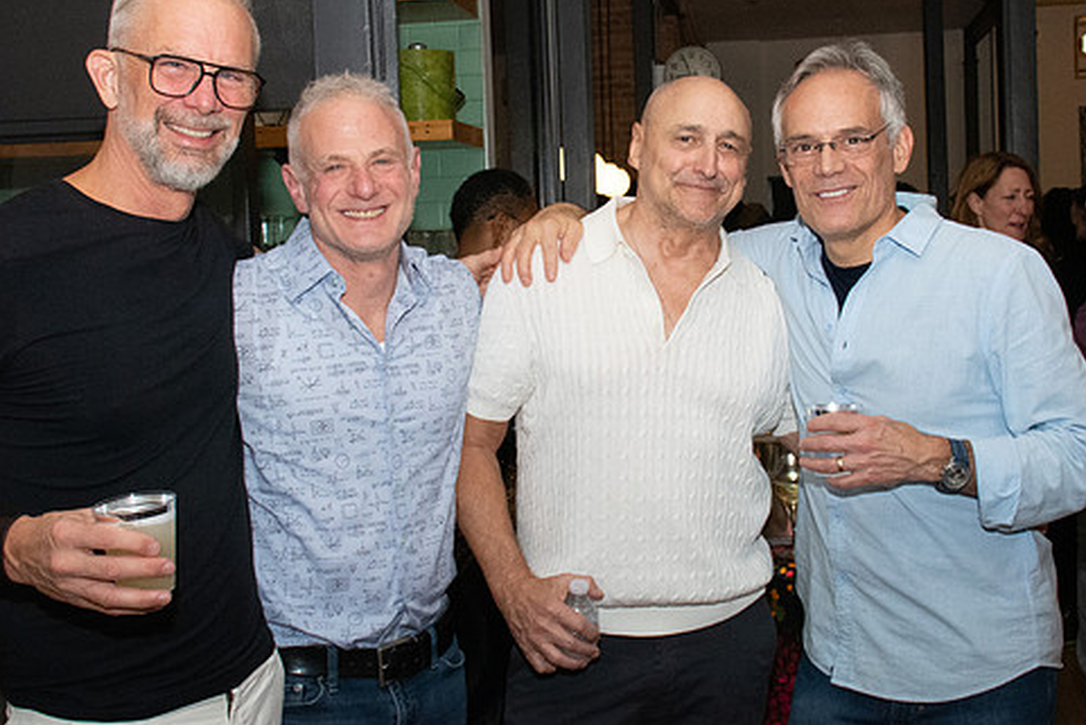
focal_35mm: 50
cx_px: 592
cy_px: 315
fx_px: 1509
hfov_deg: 39.6
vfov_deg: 27.0
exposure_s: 1/160
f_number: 11
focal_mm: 25
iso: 5000
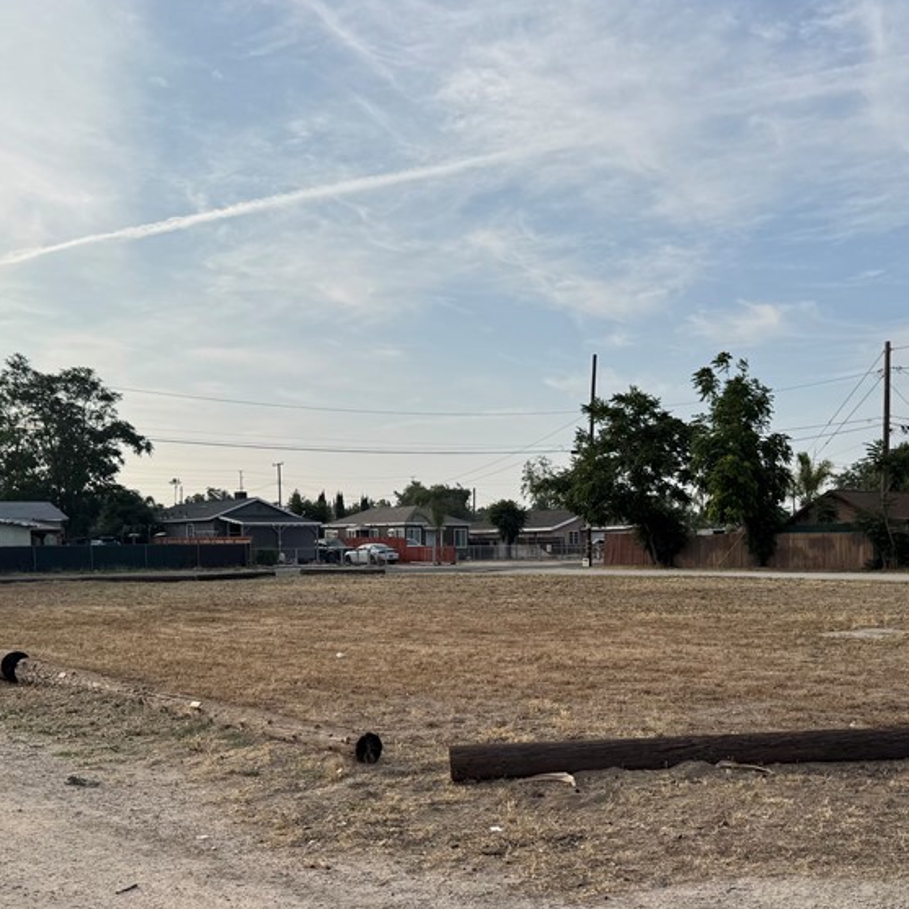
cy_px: 612
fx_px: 1159
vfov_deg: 42.2
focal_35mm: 39
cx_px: 537
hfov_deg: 42.7
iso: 80
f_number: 1.78
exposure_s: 1/3802
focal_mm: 6.76
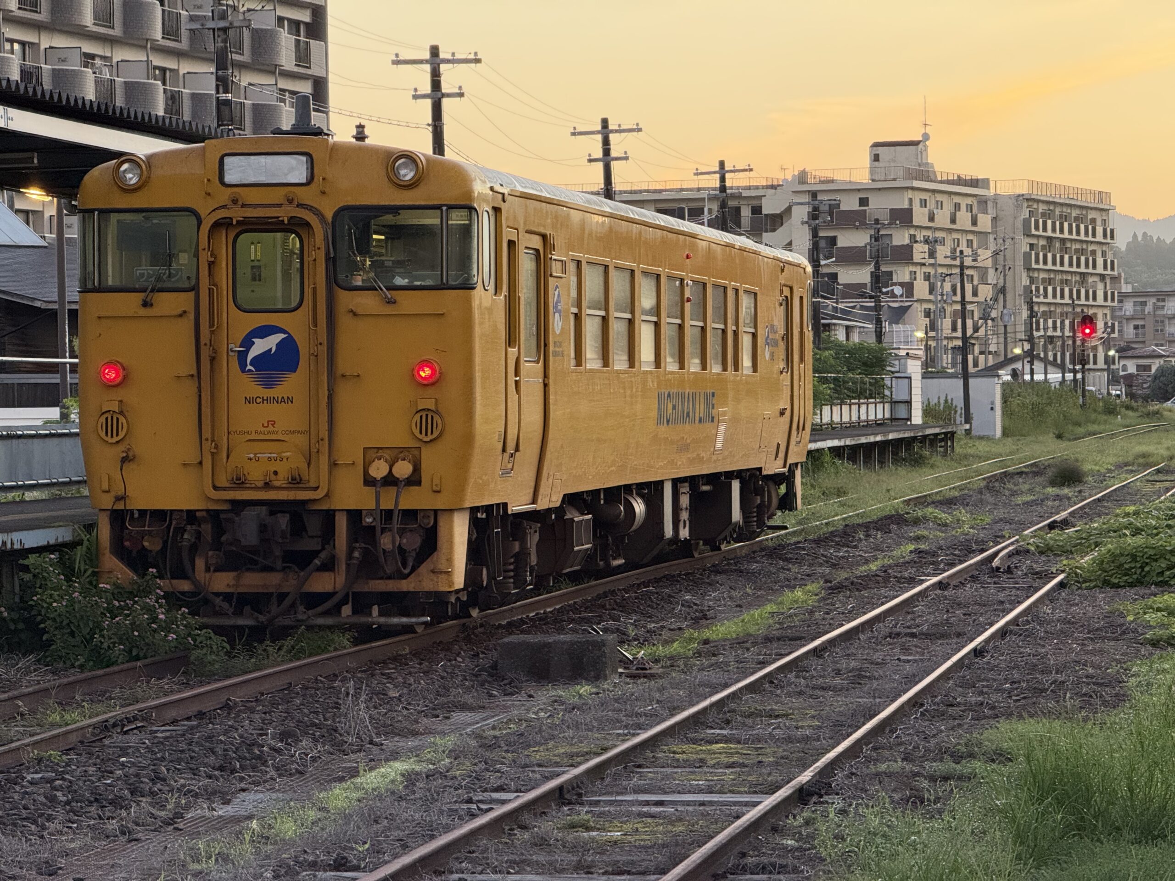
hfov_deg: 16.4
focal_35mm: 120
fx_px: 4073
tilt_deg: -0.5
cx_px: 588
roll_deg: +0.6
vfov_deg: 12.3
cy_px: 440
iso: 400
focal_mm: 15.66
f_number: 2.8
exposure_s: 1/99
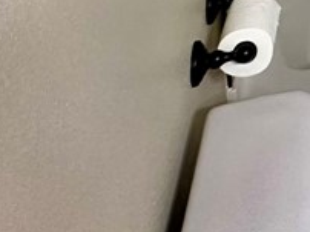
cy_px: -326
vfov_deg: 14.1
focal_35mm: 71
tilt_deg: -7.8
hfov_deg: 20.7
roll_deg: -0.9
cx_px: 533
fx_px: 635
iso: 640
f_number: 2.2
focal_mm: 2.22
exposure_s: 1/60
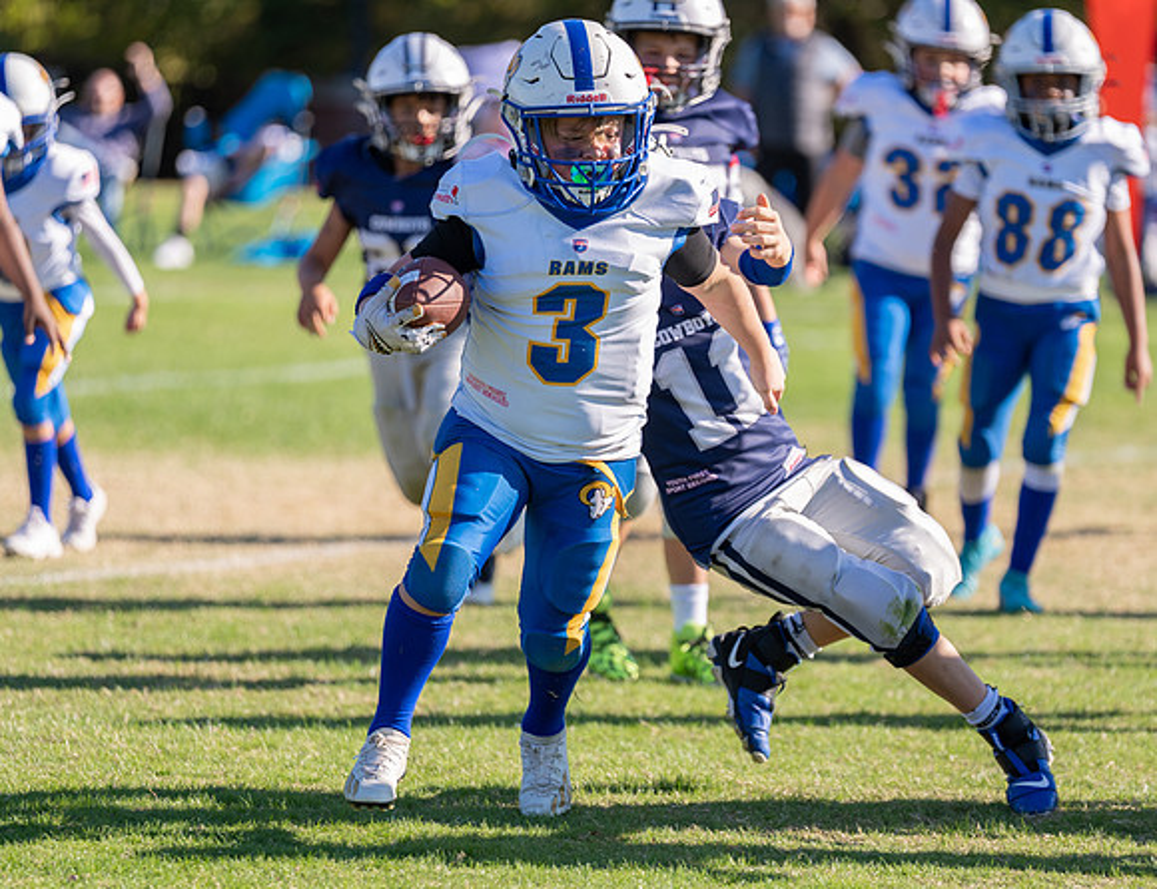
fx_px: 6814
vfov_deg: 7.5
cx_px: 618
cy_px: 472
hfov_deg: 9.7
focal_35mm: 202
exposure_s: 1/1250
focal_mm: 164
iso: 100
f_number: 2.8
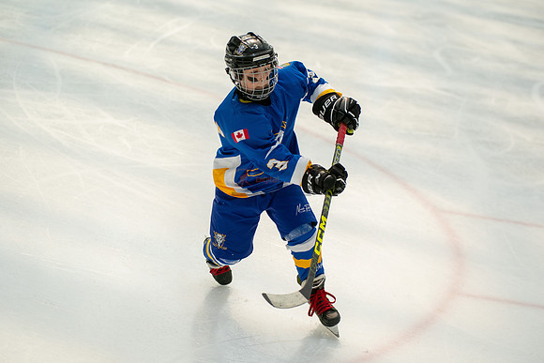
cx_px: 272
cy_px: 182
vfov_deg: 11.4
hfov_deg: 17.1
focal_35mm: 120
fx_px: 1814
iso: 1600
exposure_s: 1/2000
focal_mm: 120
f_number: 3.5
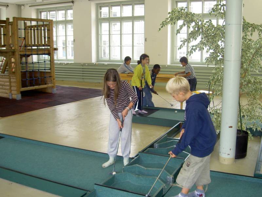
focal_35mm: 39
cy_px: 98
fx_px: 295
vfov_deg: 36.8
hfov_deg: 47.9
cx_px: 131
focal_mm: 8
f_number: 2.8
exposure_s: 1/60
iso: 100
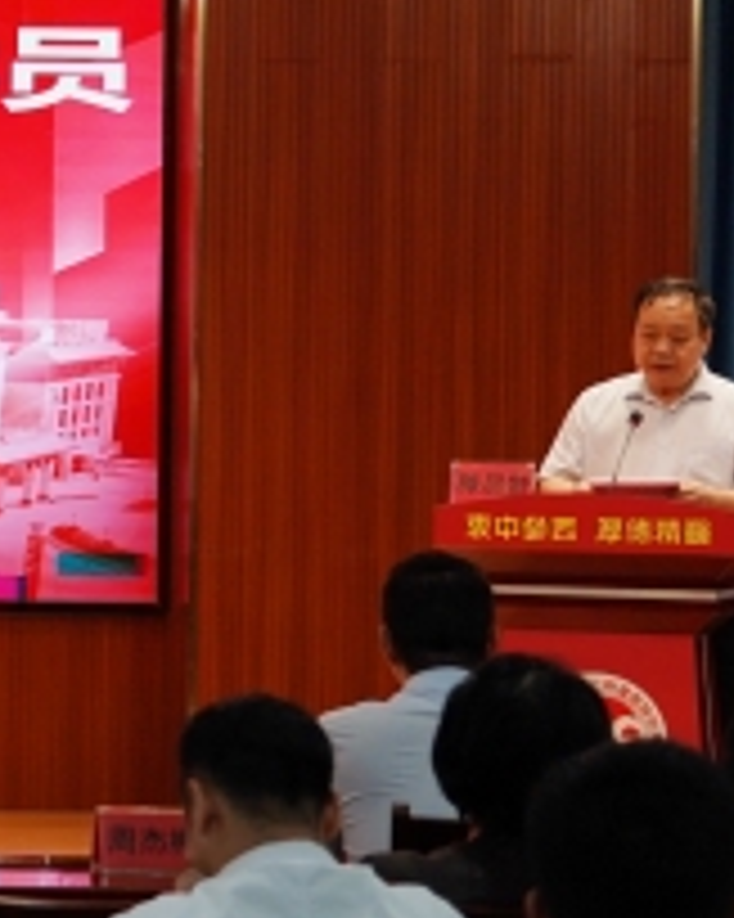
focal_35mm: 162
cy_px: 412
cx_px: -874
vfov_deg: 11.9
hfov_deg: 8.8
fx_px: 4402
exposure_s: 1/160
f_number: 4
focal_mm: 44
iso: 640
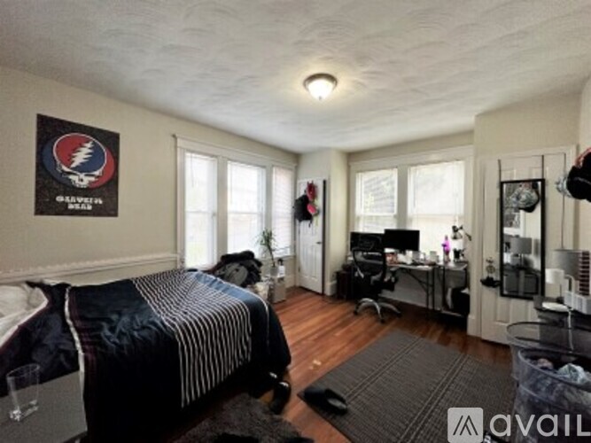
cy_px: 222
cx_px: 296
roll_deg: -0.9
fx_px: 239
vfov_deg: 85.7
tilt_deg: -0.6
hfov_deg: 102.1
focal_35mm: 14
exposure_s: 1/120
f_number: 2.2
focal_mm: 2.22
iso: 250
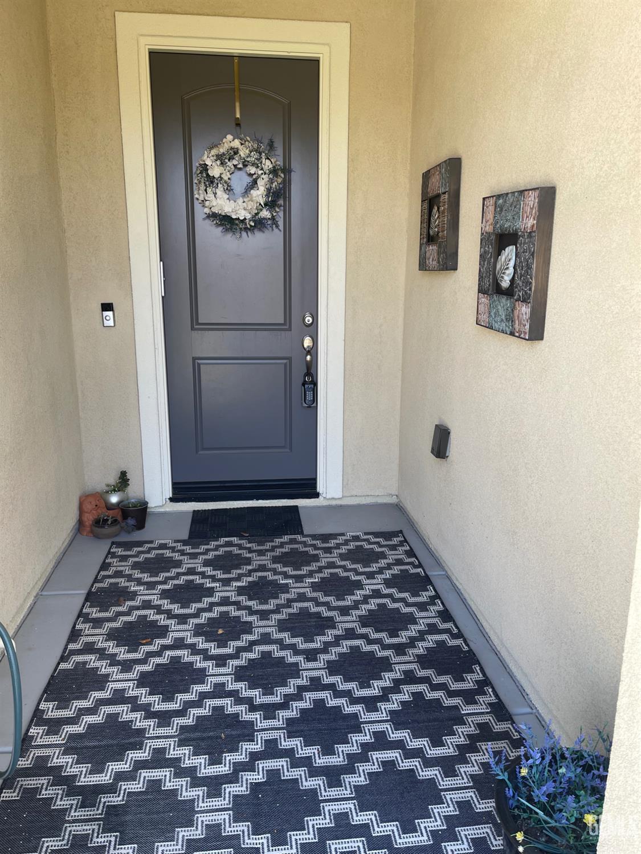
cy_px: 427
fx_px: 617
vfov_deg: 69.4
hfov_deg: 54.9
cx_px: 320
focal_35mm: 25
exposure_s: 1/121
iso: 40
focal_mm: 5.1
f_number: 1.6
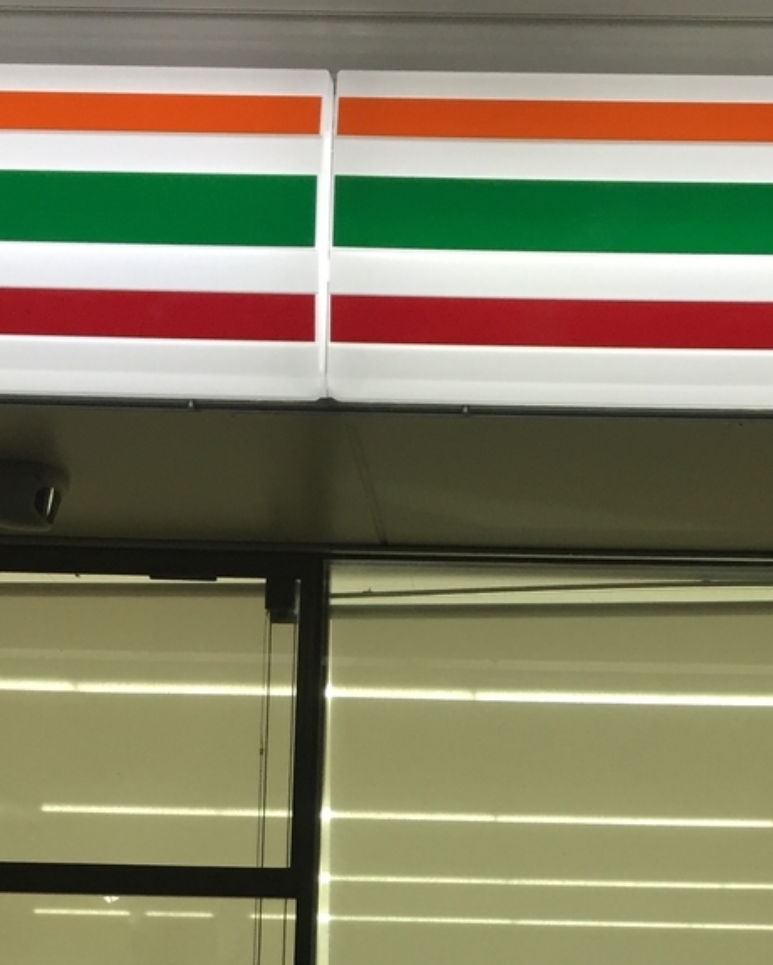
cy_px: 938
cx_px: 511
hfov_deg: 25.7
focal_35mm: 59
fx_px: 1687
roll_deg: -0.7
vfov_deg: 30.0
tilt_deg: +5.4
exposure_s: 1/30
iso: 80
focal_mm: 4.15
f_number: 2.2
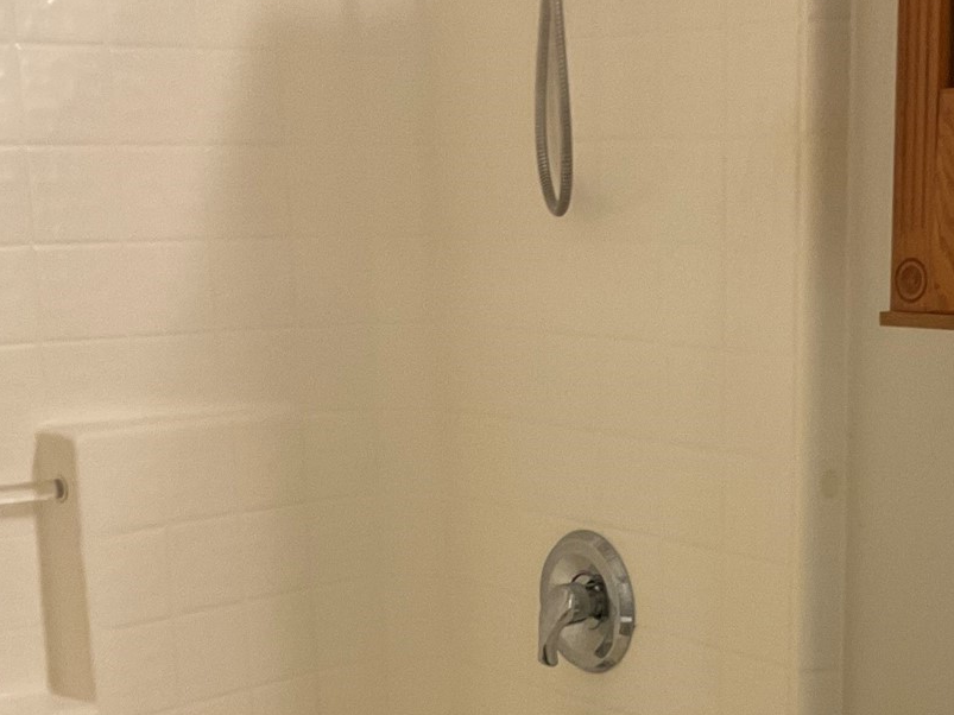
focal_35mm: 74
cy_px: 631
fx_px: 2039
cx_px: 604
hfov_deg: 26.2
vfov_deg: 19.6
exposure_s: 1/60
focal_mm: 3
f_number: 1.8
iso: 100
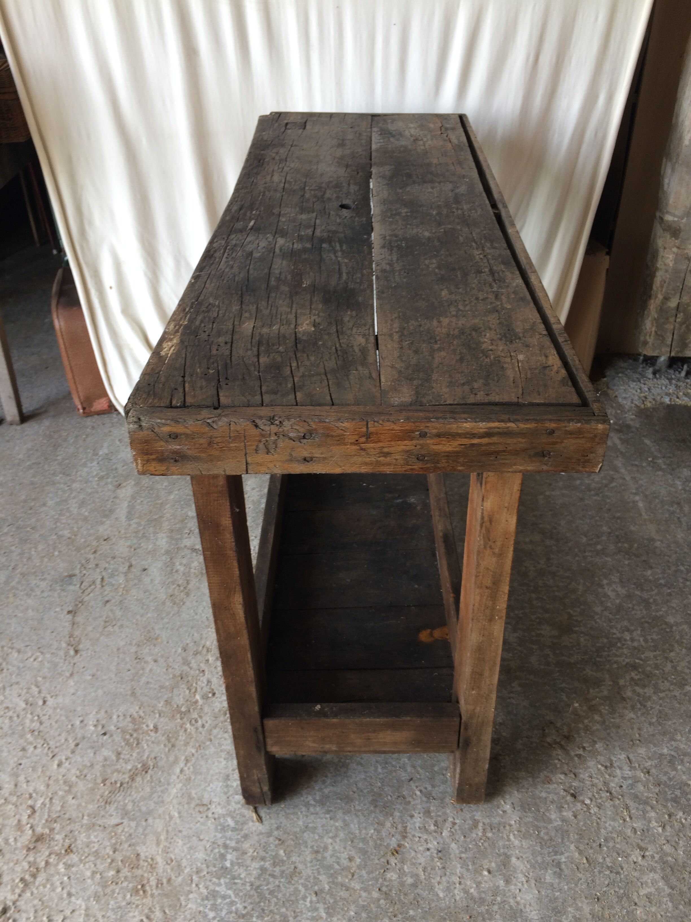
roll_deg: +0.0
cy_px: 461
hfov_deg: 48.2
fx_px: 772
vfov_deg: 61.7
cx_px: 346
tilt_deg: -36.6
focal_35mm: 29
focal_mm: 4.15
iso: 32
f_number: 2.2
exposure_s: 1/33
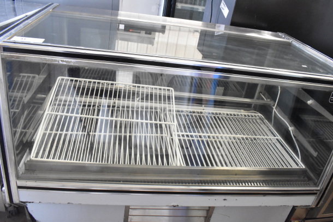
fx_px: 250
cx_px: 166
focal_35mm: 27
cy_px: 111
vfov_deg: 48.0
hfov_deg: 67.4
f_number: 5.6
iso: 6400
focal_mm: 18
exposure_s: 1/125
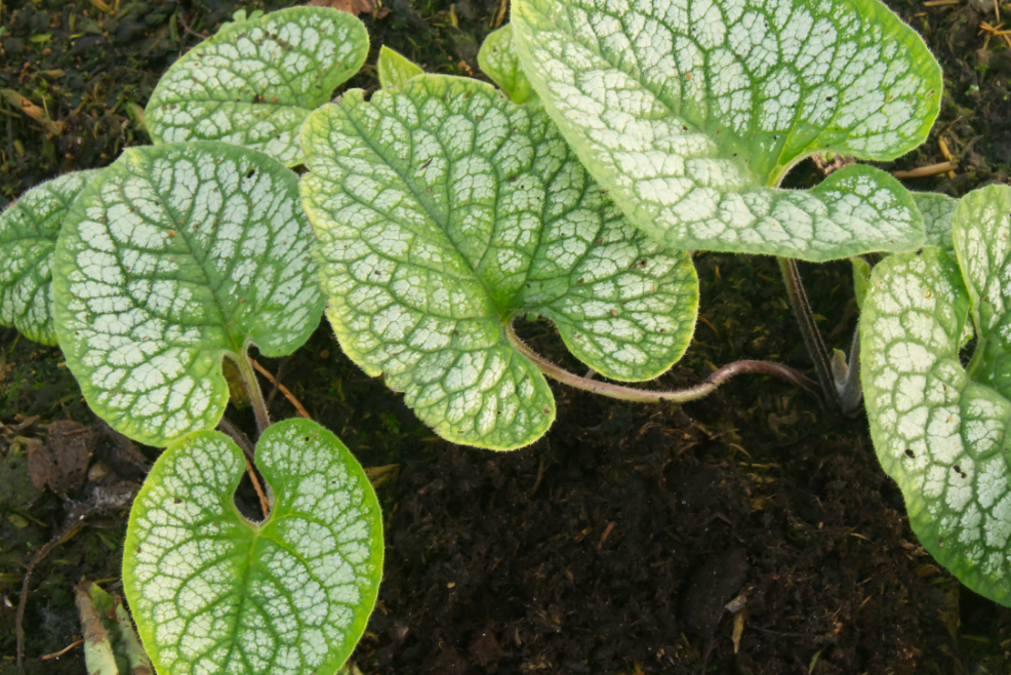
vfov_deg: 18.7
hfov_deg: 27.7
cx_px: 566
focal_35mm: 73
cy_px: 348
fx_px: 2051
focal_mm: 40
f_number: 16
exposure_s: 1/80
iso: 2000
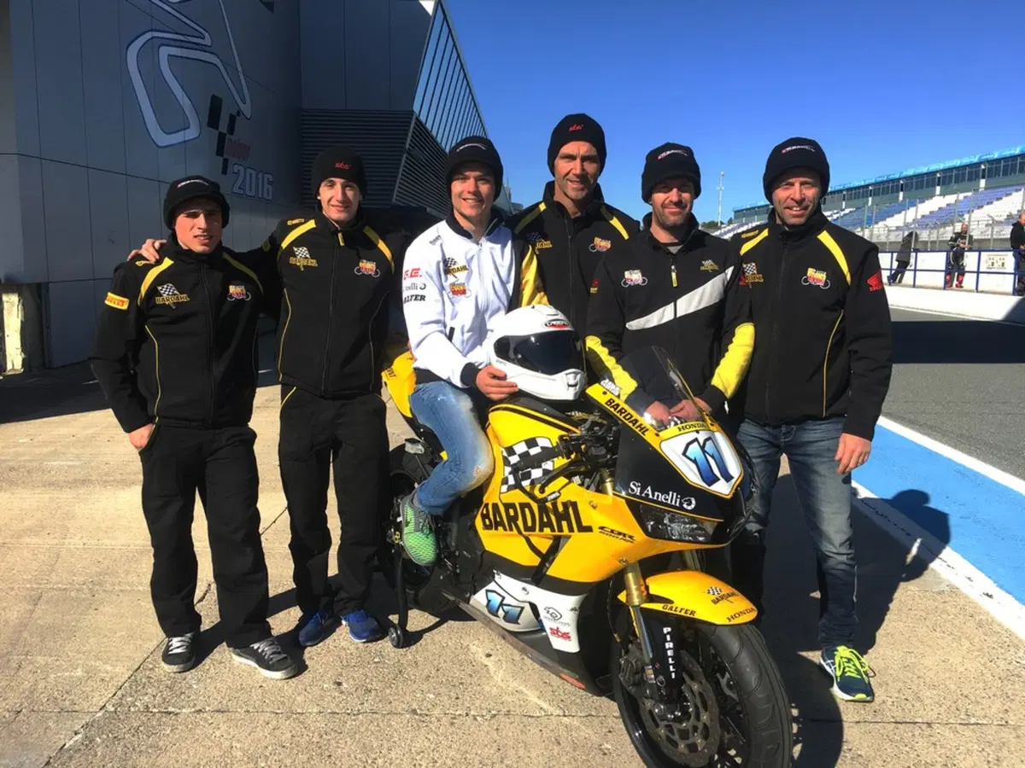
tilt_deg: -8.6
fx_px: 859
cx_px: 512
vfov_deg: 48.2
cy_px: 384
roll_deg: -0.8
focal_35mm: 29
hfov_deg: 61.7
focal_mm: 4.15
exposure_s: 1/2404
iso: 25
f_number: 2.2
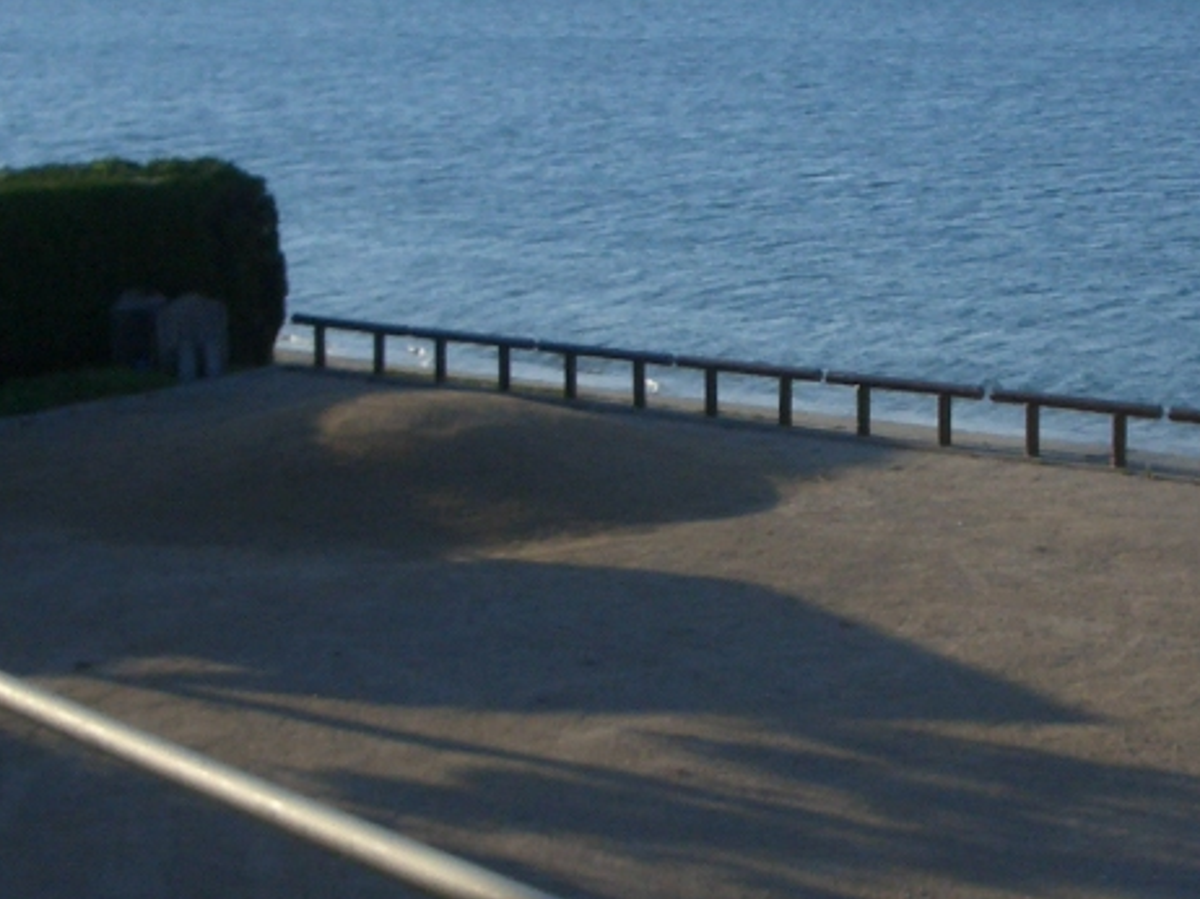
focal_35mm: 97
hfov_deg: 20.1
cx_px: 922
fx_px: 3361
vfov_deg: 15.2
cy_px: 361
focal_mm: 5.8
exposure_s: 1/500
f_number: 4.3
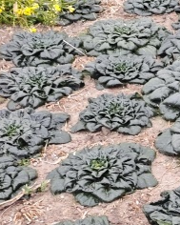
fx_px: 705
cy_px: 225
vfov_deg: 17.7
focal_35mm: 106
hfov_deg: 13.3
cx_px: 312
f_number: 1.6
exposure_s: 1/33.3
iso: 1000
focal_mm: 5.84
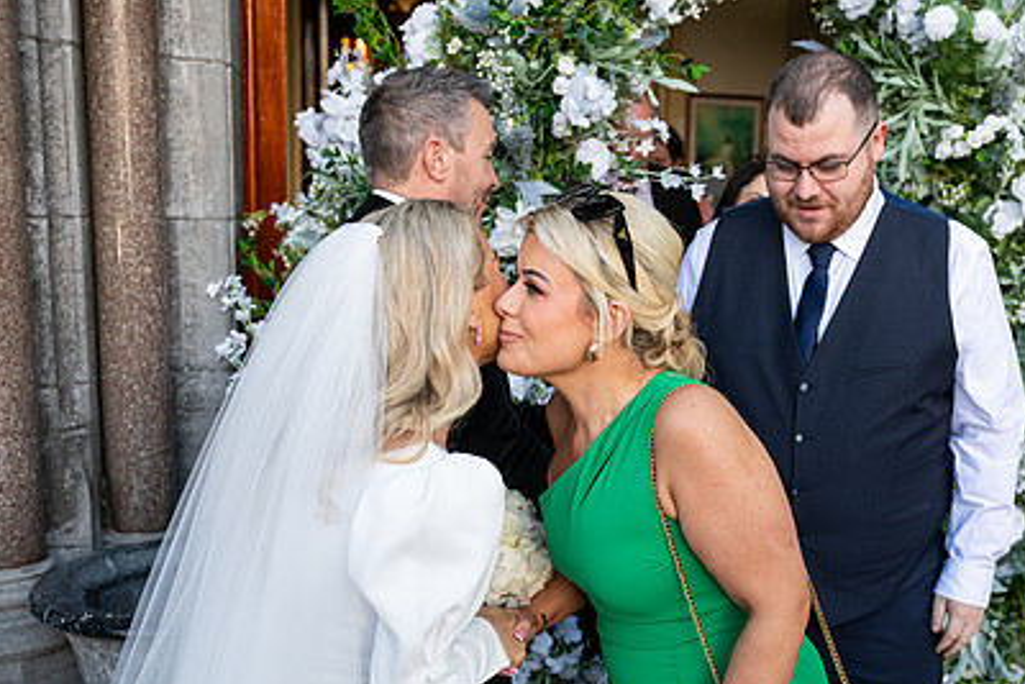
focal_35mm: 42
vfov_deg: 31.7
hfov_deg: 46.0
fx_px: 1196
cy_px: 452
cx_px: 641
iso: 500
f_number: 3.5
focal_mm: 29
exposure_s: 1/800
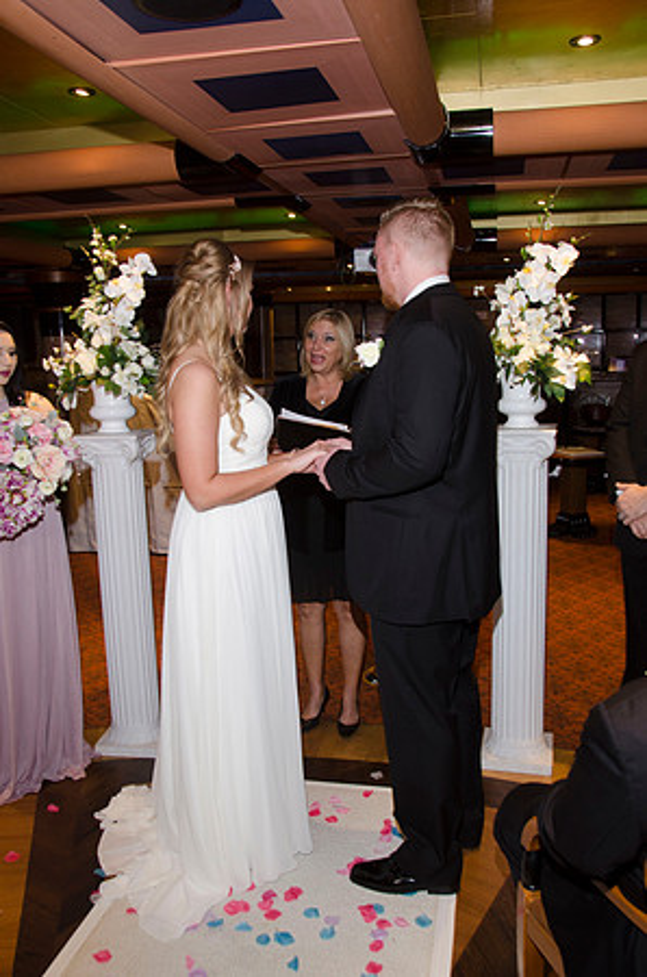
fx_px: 812
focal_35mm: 30
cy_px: 488
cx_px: 324
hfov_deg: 43.4
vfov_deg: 62.0
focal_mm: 20
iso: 400
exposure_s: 1/60
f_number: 5.6
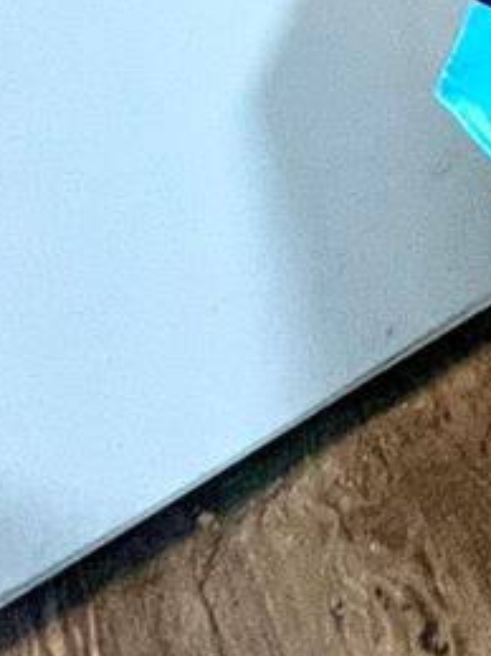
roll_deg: -0.2
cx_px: 752
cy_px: -922
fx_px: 1457
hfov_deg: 17.1
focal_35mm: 77
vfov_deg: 15.0
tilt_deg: -13.5
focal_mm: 1.57
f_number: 1.8
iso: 250
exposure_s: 1/60
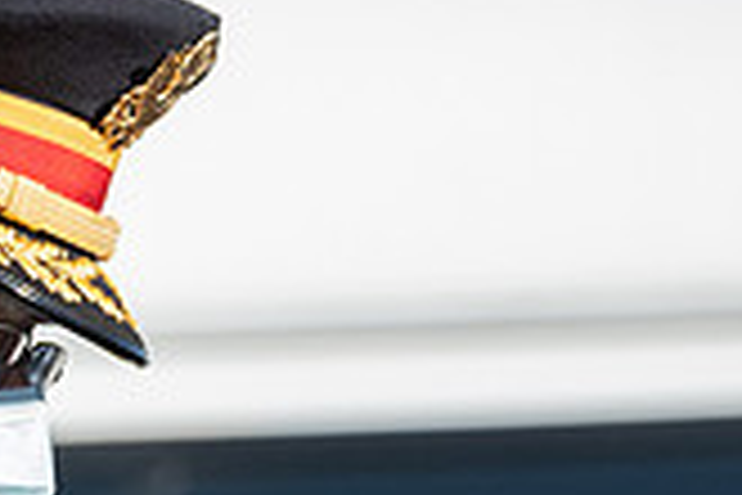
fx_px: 18549
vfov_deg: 1.5
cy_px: 803
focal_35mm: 900
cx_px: -351
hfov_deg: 2.3
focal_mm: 170.5
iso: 800
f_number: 5
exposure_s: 1/2000
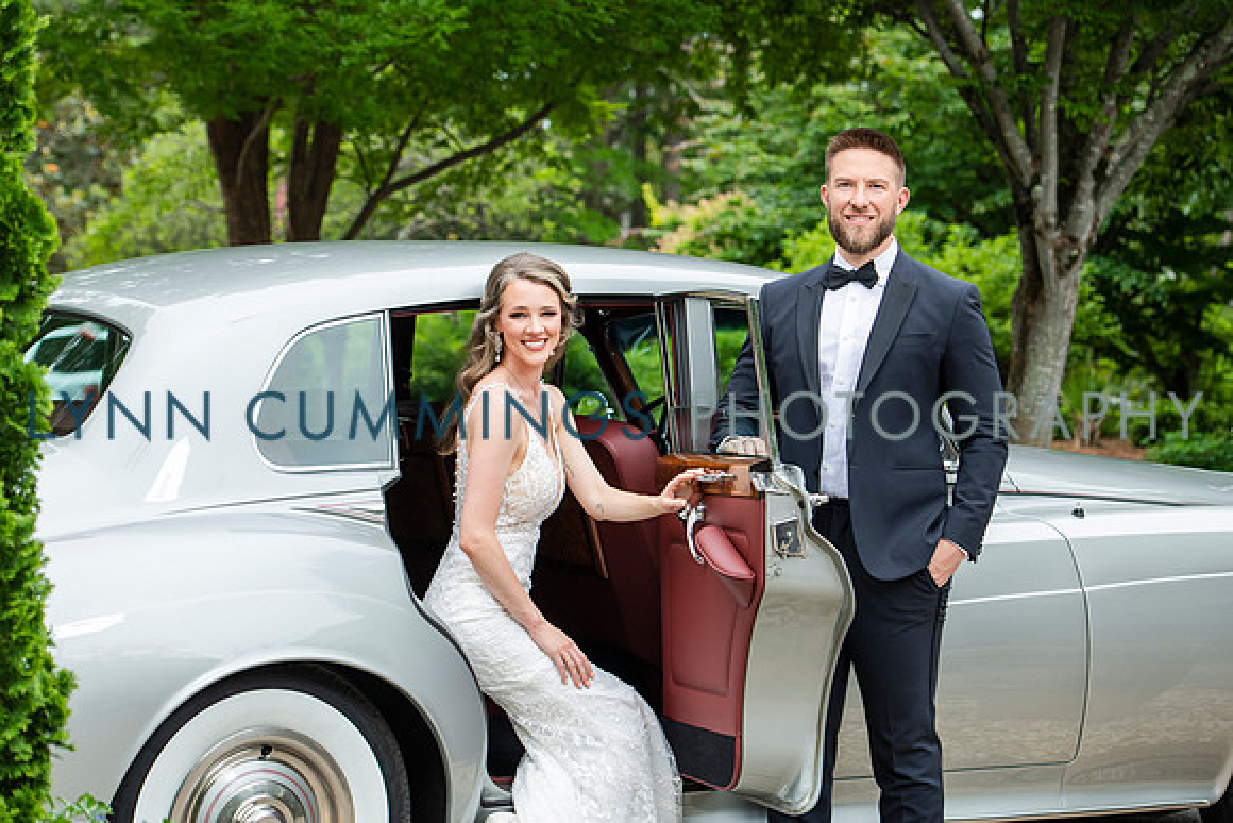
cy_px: 412
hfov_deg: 23.6
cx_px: 616
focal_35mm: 86
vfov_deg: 15.9
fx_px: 2946
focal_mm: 86
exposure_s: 1/250
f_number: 5
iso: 250
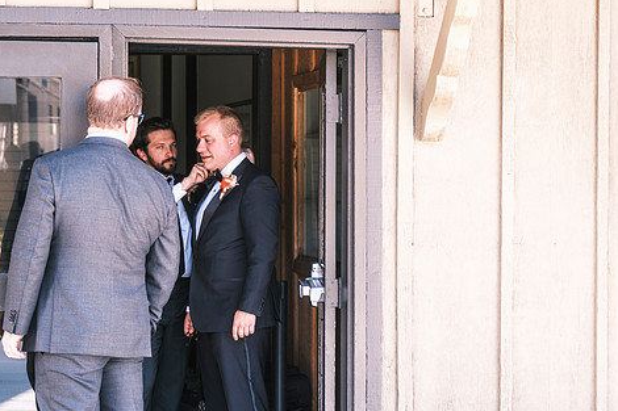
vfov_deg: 13.7
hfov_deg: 20.4
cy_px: 204
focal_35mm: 100
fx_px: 1716
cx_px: 289
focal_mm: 54.1
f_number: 3.6
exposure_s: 1/60
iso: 125
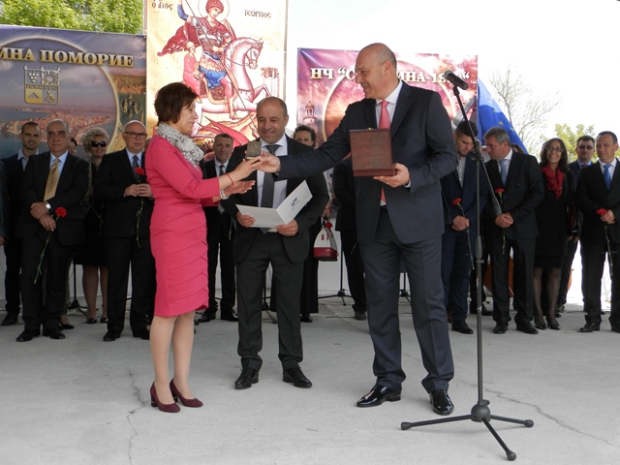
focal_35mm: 46
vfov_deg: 31.5
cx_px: 310
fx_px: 824
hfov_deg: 41.2
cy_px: 232
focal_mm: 8.2
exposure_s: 1/320
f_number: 3.6
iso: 80
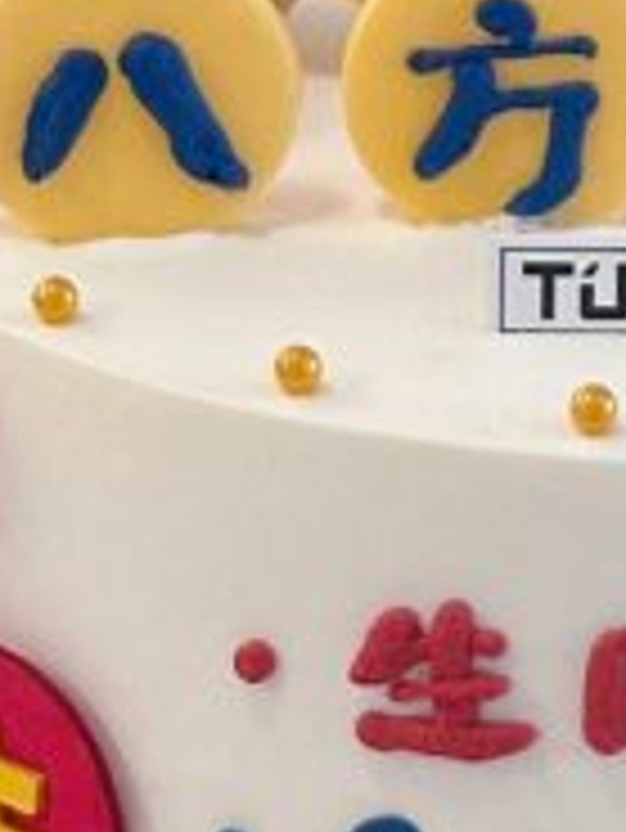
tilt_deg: -19.4
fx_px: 6406
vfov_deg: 7.4
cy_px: 58
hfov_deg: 5.6
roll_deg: -1.8
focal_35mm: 266
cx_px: 599
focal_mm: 6.86
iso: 200
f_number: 1.78
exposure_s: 1/50
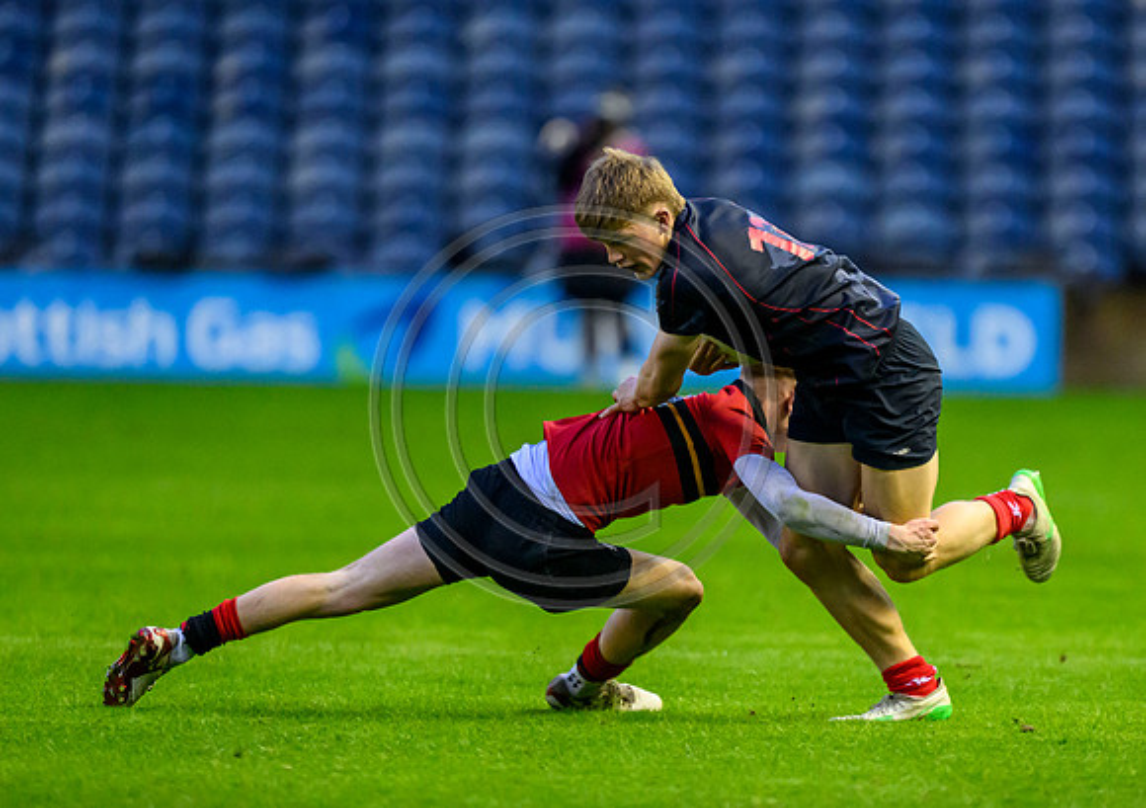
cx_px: 697
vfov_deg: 1.7
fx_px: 26710
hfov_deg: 2.5
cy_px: 422
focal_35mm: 824
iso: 8000
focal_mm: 560
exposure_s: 1/1000
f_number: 4
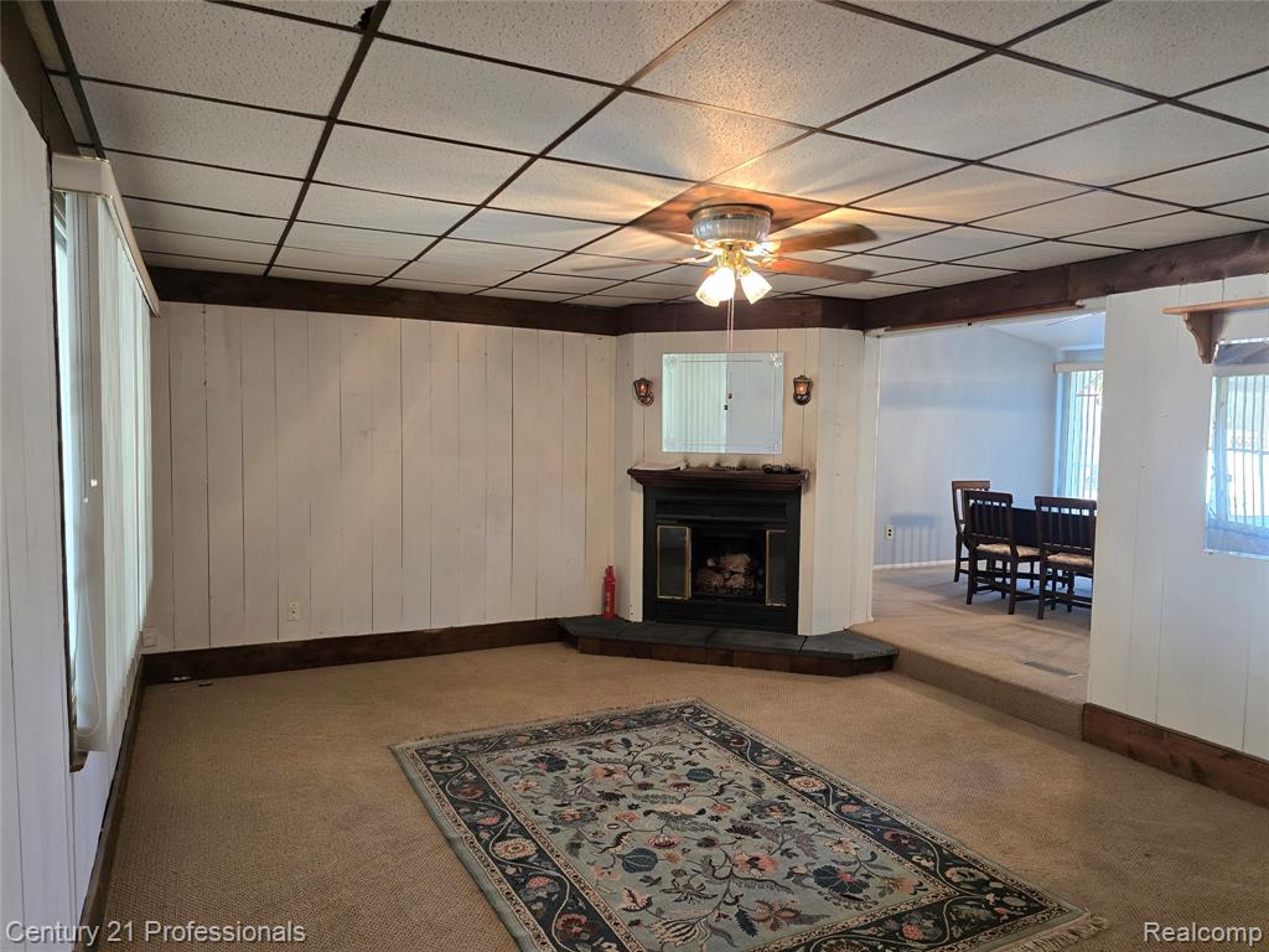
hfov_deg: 73.9
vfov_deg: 58.9
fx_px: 843
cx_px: 634
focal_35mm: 23
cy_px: 476
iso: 640
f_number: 1.7
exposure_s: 1/120
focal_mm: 6.3
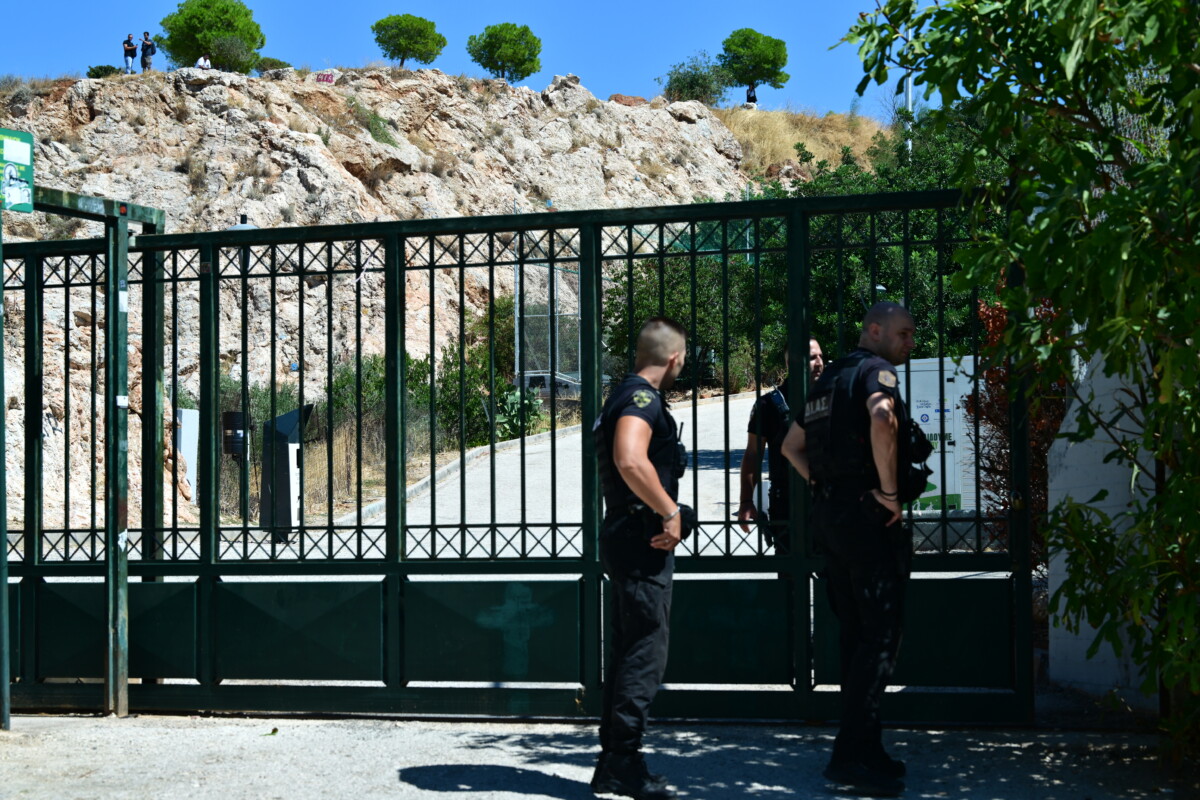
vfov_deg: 15.9
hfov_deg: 23.6
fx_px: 2866
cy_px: 400
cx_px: 600
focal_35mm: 86
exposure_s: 1/640
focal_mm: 86
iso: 200
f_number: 7.1
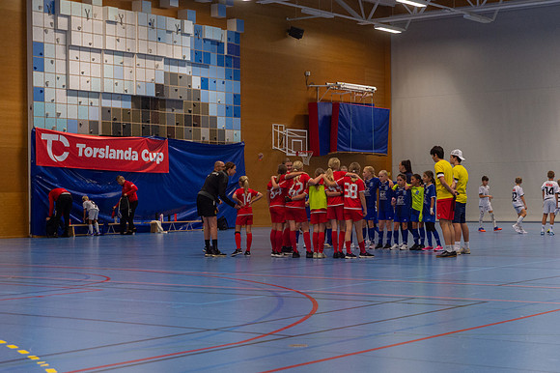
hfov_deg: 27.6
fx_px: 1138
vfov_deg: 18.6
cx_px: 280
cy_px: 186
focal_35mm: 73
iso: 2000
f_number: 3.5
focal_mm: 70
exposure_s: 1/400
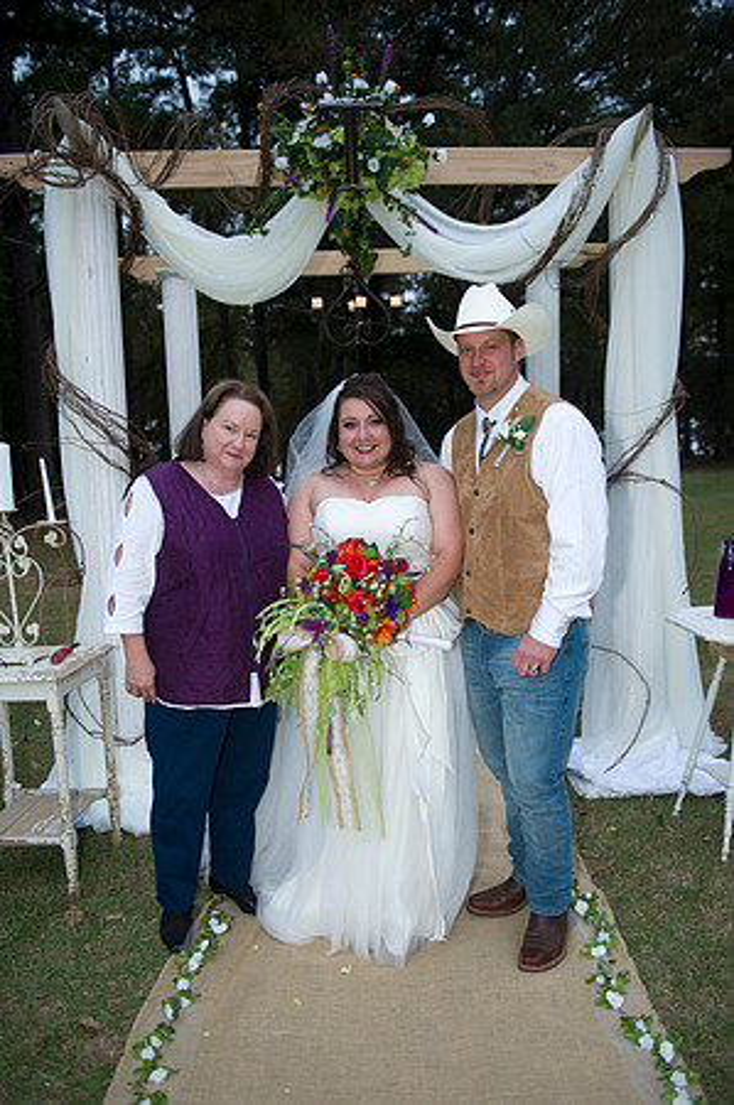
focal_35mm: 29
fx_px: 889
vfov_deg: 63.7
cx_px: 367
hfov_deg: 44.9
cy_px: 552
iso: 800
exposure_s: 1/100
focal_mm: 29
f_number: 3.2
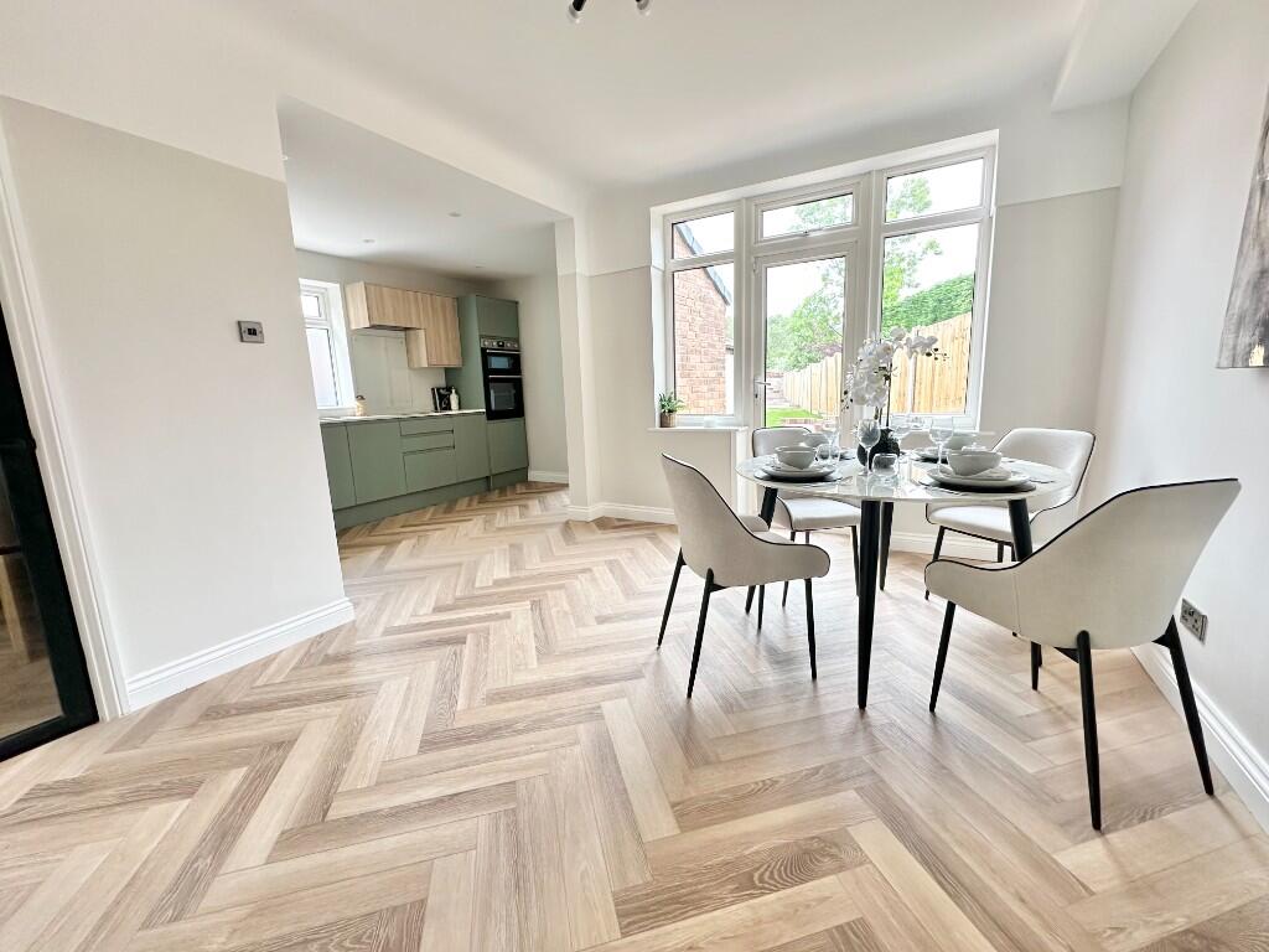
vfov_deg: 85.7
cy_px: 476
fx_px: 513
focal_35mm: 14
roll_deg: +2.2
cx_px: 634
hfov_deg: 102.1
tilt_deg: -9.5
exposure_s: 1/99
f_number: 2.2
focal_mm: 2.22
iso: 200
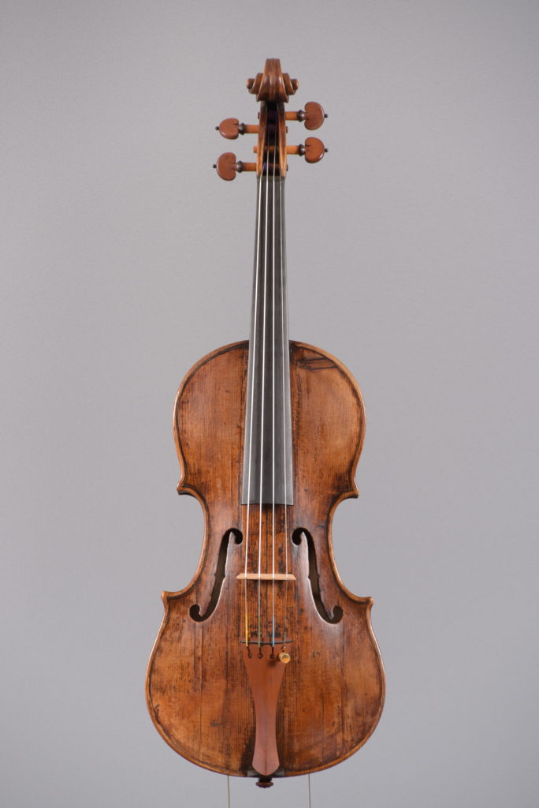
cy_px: 404
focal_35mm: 240
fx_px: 5382
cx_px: 270
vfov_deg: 8.6
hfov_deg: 5.7
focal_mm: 240
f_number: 8
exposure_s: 1/125
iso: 100
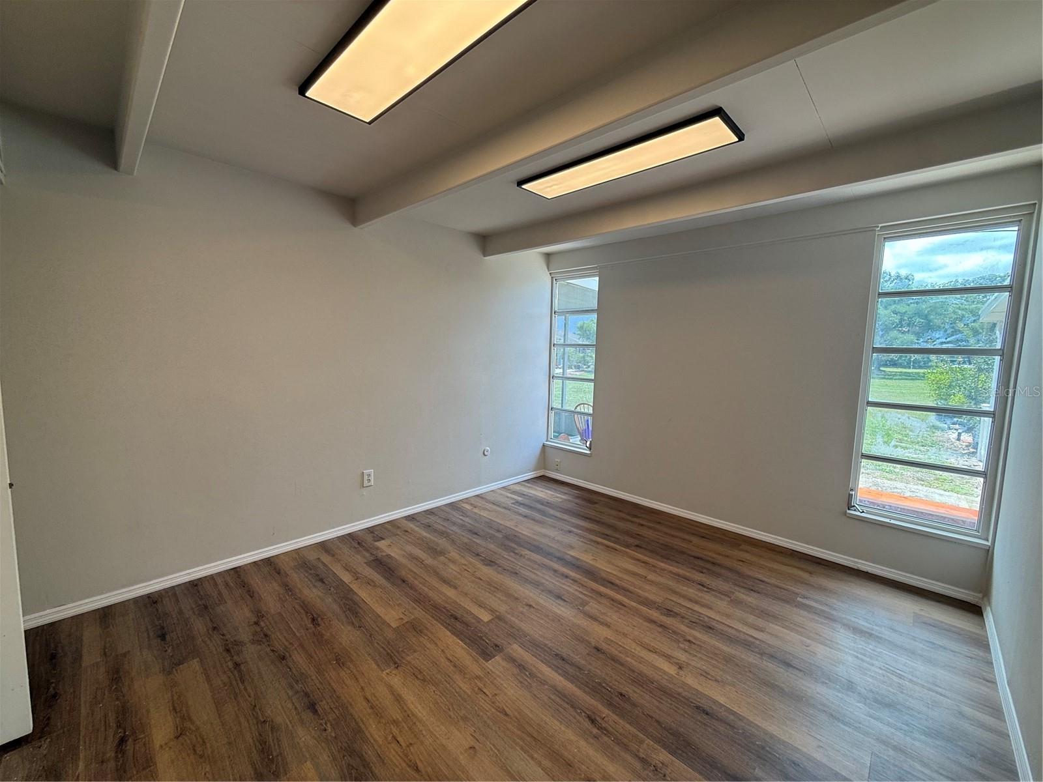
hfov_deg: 102.1
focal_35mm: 14
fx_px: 422
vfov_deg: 85.7
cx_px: 522
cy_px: 391
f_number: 2.2
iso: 50
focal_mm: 2.22
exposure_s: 1/135
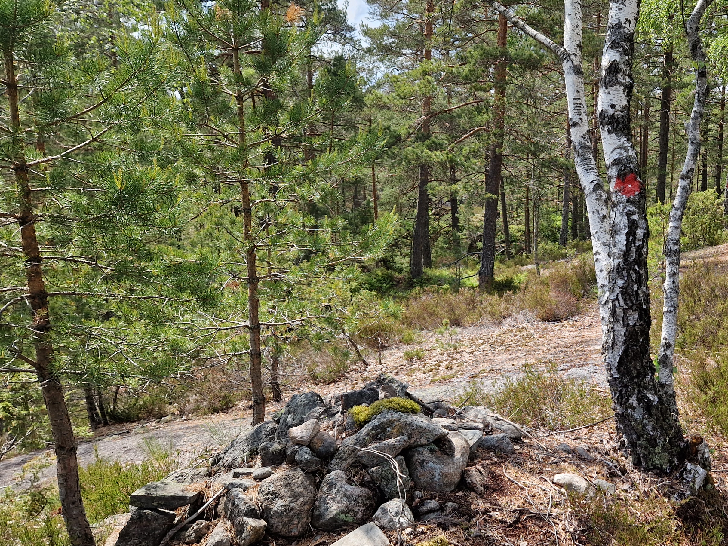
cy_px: 322
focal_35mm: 38
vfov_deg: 37.6
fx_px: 799
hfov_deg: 46.5
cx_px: 578
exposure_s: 1/622
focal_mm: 5.4
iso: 50
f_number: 1.8
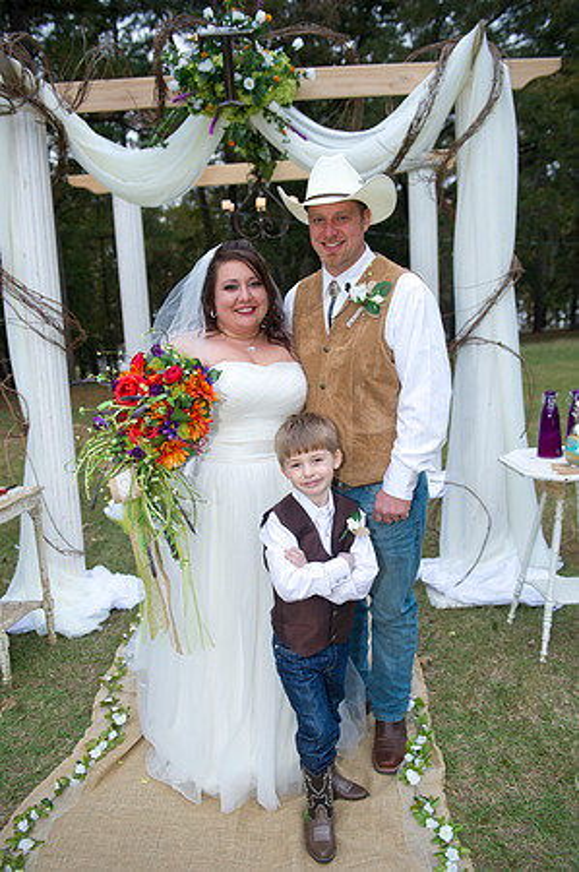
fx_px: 701
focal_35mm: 29
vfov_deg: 63.7
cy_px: 436
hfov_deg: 44.9
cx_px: 290
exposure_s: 1/80
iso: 800
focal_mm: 29
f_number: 3.5
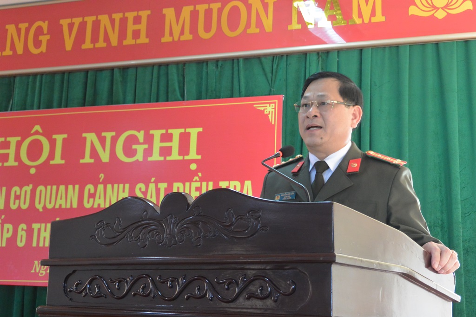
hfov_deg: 36.9
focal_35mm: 54
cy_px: 158
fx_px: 714
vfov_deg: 25.1
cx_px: 238
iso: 900
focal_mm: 20.3
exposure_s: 1/30
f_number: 5
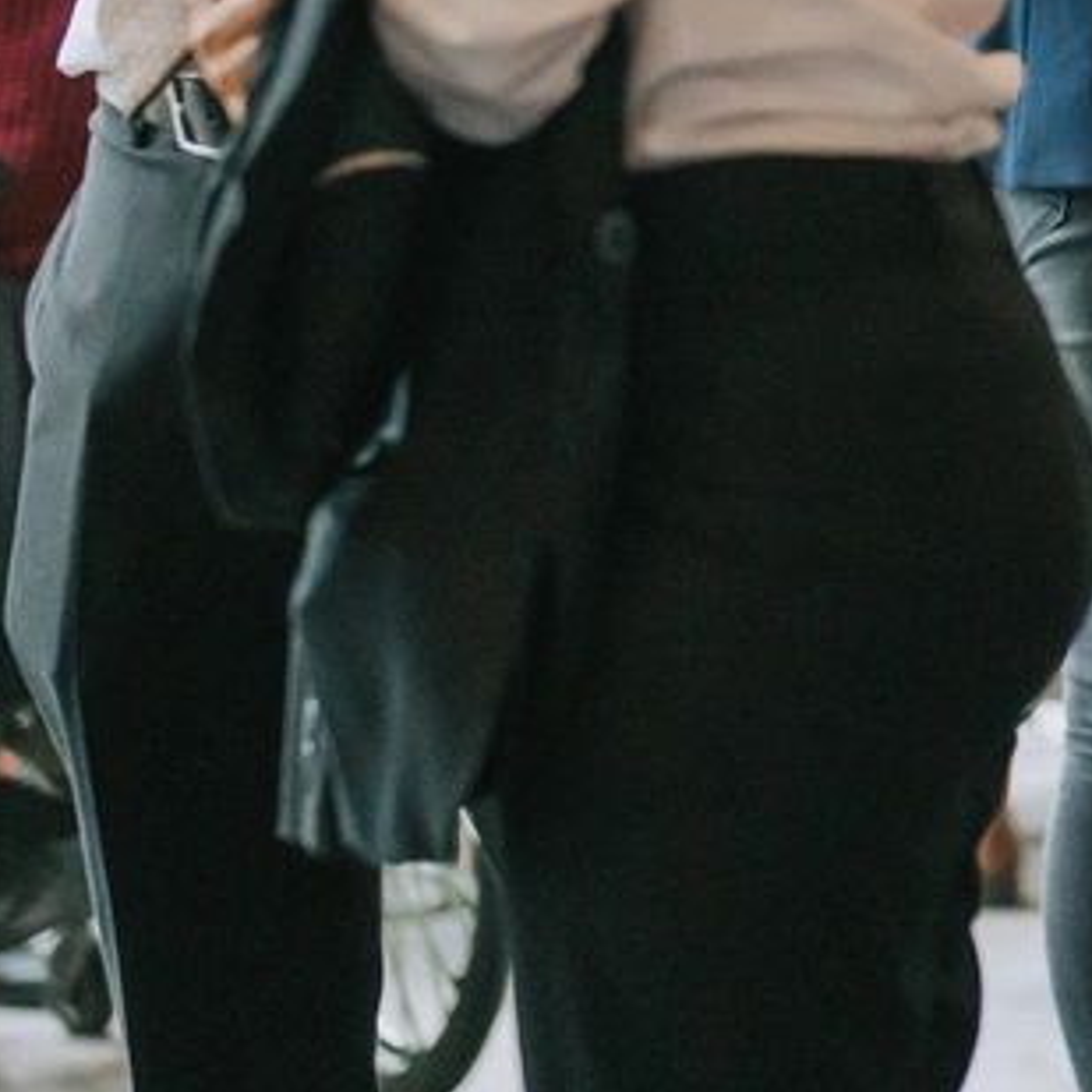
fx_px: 10422
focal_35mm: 292
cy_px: -251
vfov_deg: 6.0
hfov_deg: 5.9
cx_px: 2193
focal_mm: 50
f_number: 1.4
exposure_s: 1/1600
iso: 800
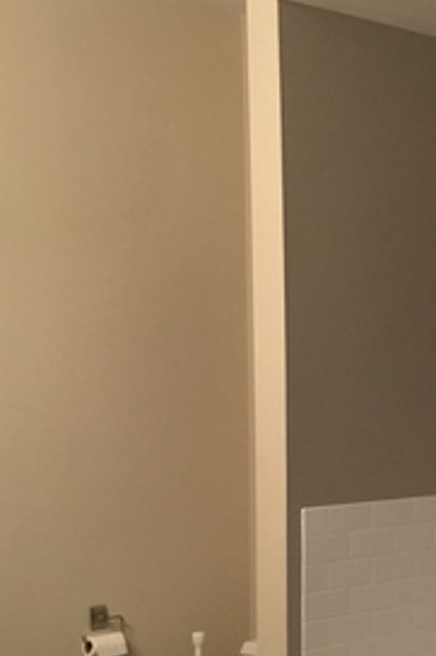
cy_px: 434
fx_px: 1291
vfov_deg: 28.3
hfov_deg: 17.4
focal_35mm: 71
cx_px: 636
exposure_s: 1/15
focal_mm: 4.15
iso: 125
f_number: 2.2
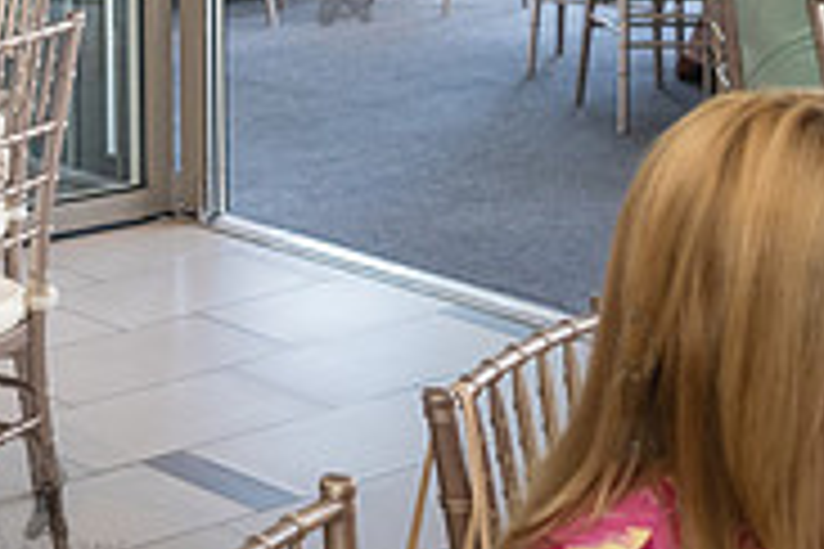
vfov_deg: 11.8
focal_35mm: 111
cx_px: -239
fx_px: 2540
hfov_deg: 17.3
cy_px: -272
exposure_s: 1/200
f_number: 4.5
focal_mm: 35
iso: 1600
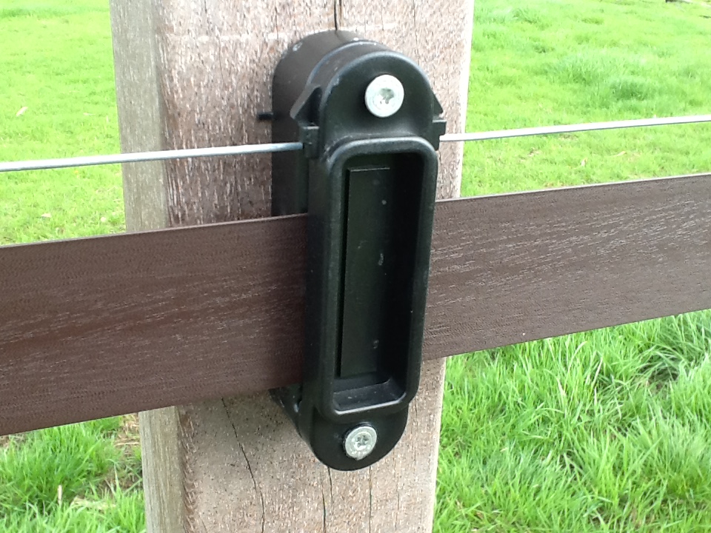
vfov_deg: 32.9
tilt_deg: -23.5
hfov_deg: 42.9
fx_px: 904
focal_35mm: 44
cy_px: 266
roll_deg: -0.5
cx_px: 356
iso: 40
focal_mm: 2.03
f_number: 2.4
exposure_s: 1/162
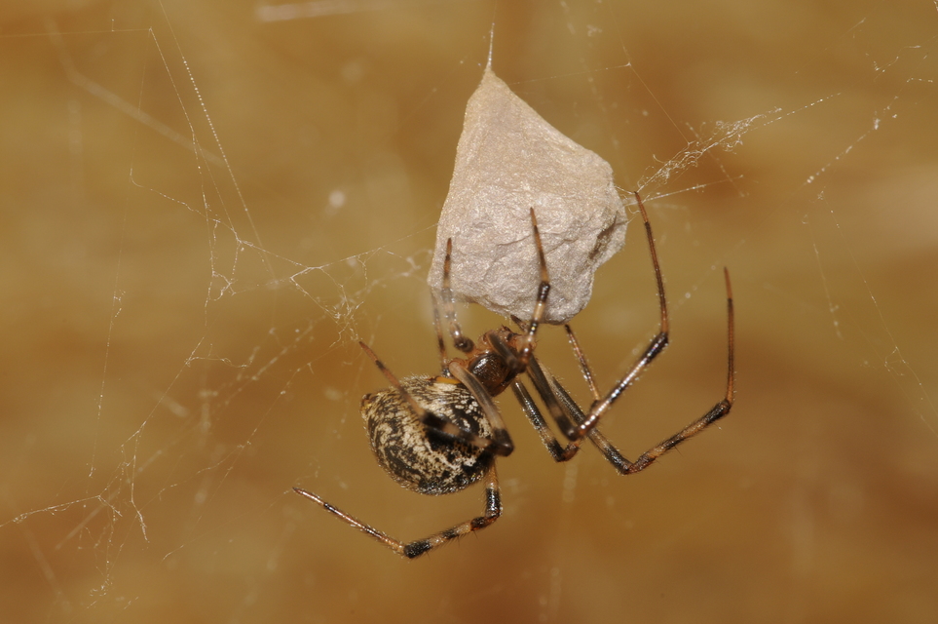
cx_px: 469
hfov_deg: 9.2
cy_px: 312
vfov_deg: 6.1
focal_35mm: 225
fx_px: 5856
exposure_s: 1/60
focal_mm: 150
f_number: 13
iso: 200
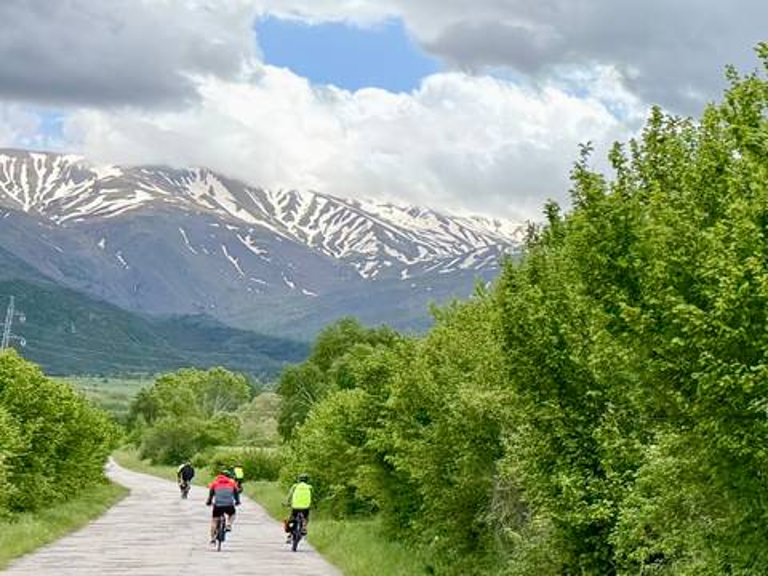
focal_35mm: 24
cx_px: 384
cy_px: 288
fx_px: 532
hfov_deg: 71.6
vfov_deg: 56.8
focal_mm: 6.76
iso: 100
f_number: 1.78
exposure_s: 1/3425
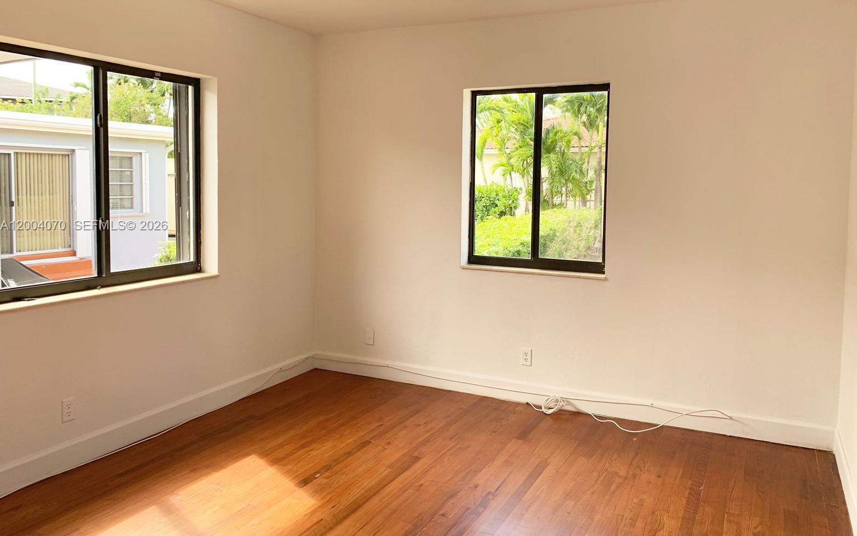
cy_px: 226
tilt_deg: -3.2
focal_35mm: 28
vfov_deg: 44.4
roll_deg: -0.7
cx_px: 433
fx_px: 654
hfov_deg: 66.5
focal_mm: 4.25
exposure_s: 1/121
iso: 40
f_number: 1.8
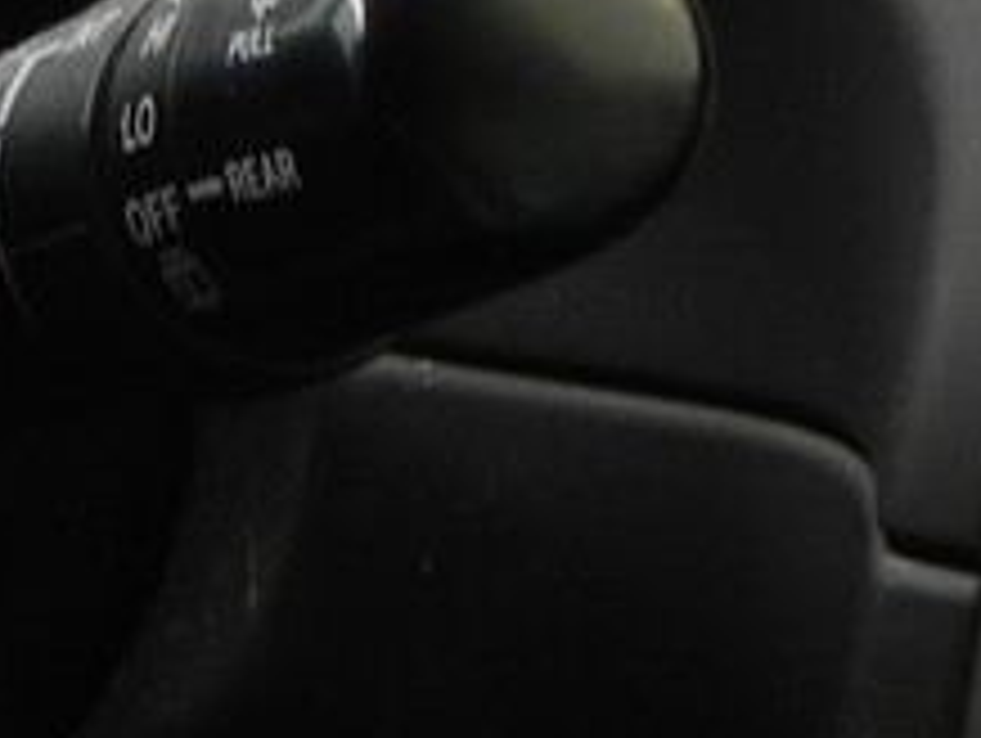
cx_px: -274
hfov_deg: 6.3
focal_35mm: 310
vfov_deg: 4.8
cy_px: -544
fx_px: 8795
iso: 160
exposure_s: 1/114
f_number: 3.5
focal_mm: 11.8
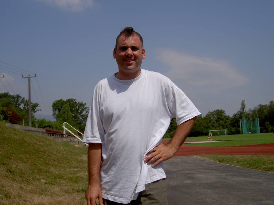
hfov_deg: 47.9
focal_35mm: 39
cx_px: 137
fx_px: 309
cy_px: 102
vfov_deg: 36.8
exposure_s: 1/1600
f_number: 4.7
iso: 100
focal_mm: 8
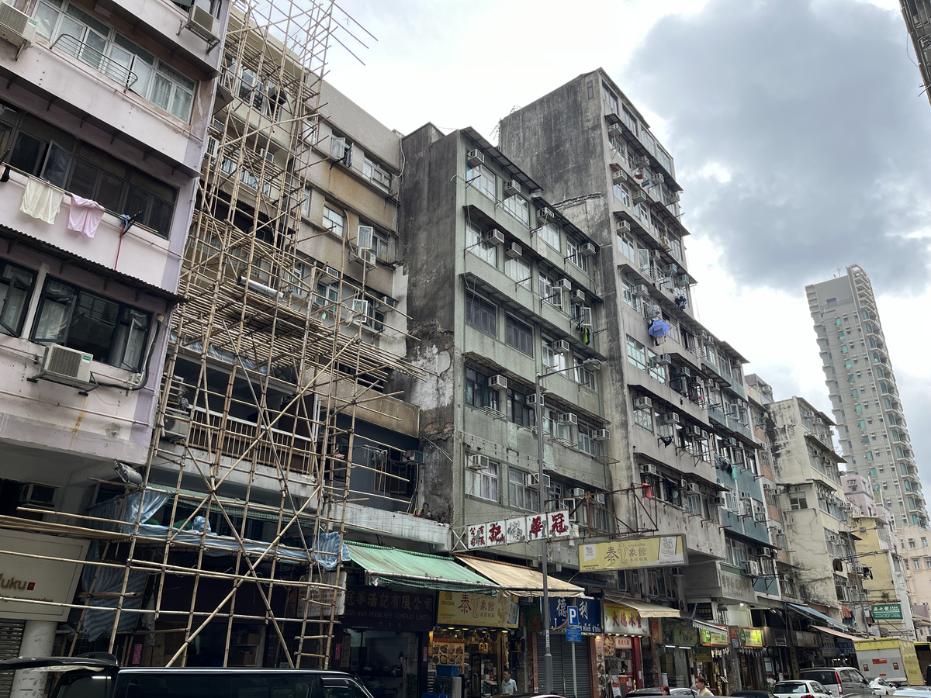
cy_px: 349
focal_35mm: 26
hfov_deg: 67.3
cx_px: 466
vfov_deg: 53.1
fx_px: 699
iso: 50
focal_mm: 5.1
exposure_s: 1/324
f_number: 1.6
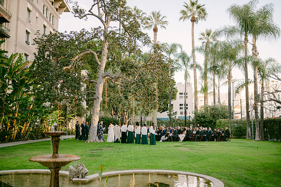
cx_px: 140
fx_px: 273
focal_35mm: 35
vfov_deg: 37.8
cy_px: 94
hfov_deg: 54.5
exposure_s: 1/4000
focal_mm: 35
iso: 1000
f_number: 1.4
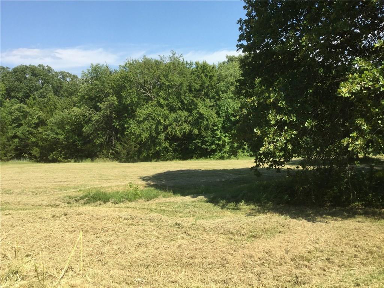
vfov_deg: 45.4
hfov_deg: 58.4
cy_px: 144
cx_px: 192
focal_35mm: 31
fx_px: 344
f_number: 2.4
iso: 25
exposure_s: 1/691
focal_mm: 3.3
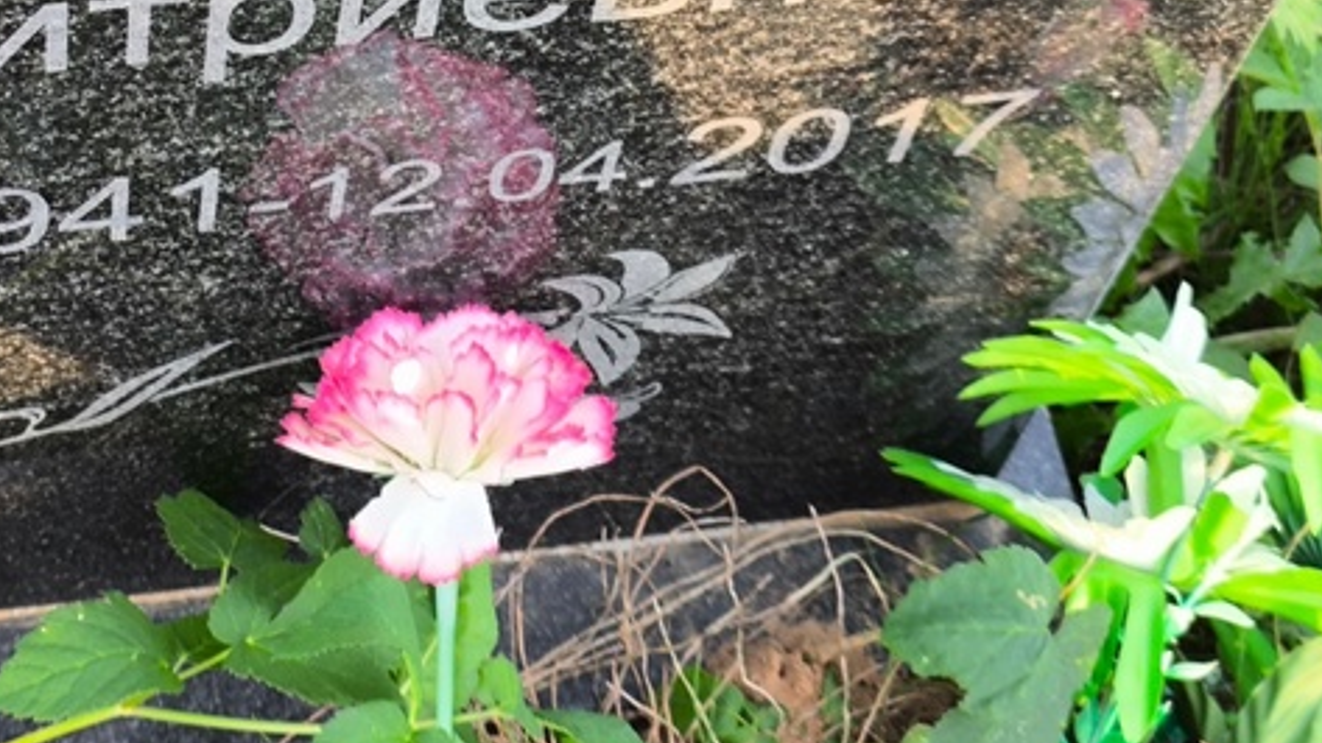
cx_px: 320
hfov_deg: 22.9
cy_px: 106
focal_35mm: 92
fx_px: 3225
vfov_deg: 13.1
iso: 50
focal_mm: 4.71
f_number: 1.7
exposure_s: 1/50
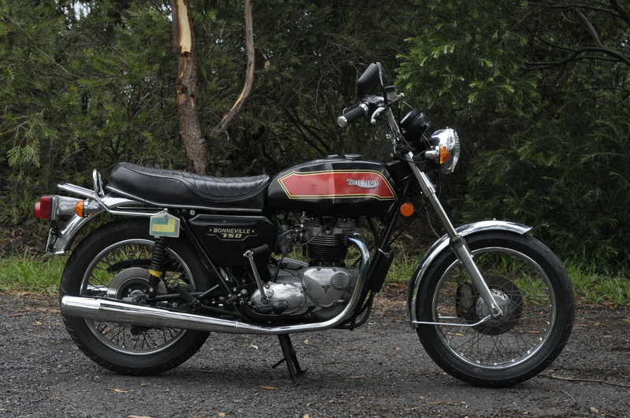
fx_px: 1573
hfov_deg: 22.7
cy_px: 209
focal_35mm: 90
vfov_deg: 15.1
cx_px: 315
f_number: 8
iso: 800
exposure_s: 1/320
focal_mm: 60
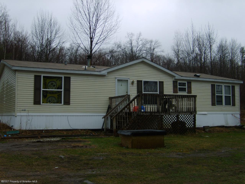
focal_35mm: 43
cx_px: 122
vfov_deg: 33.6
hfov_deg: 43.9
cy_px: 92
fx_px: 304
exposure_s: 1/125
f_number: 3
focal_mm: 7.2
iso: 50
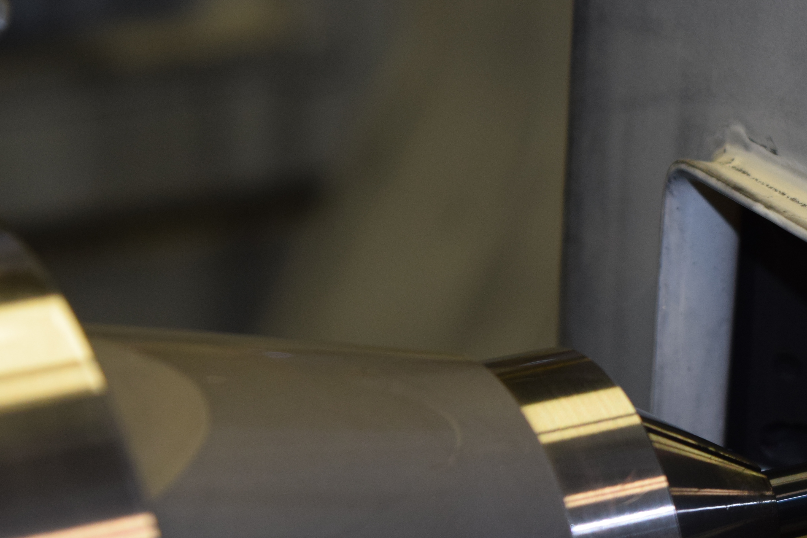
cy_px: 459
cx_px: 754
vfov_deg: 8.1
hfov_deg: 12.1
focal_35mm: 169
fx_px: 3788
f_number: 5.6
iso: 720
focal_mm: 55
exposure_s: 1/80
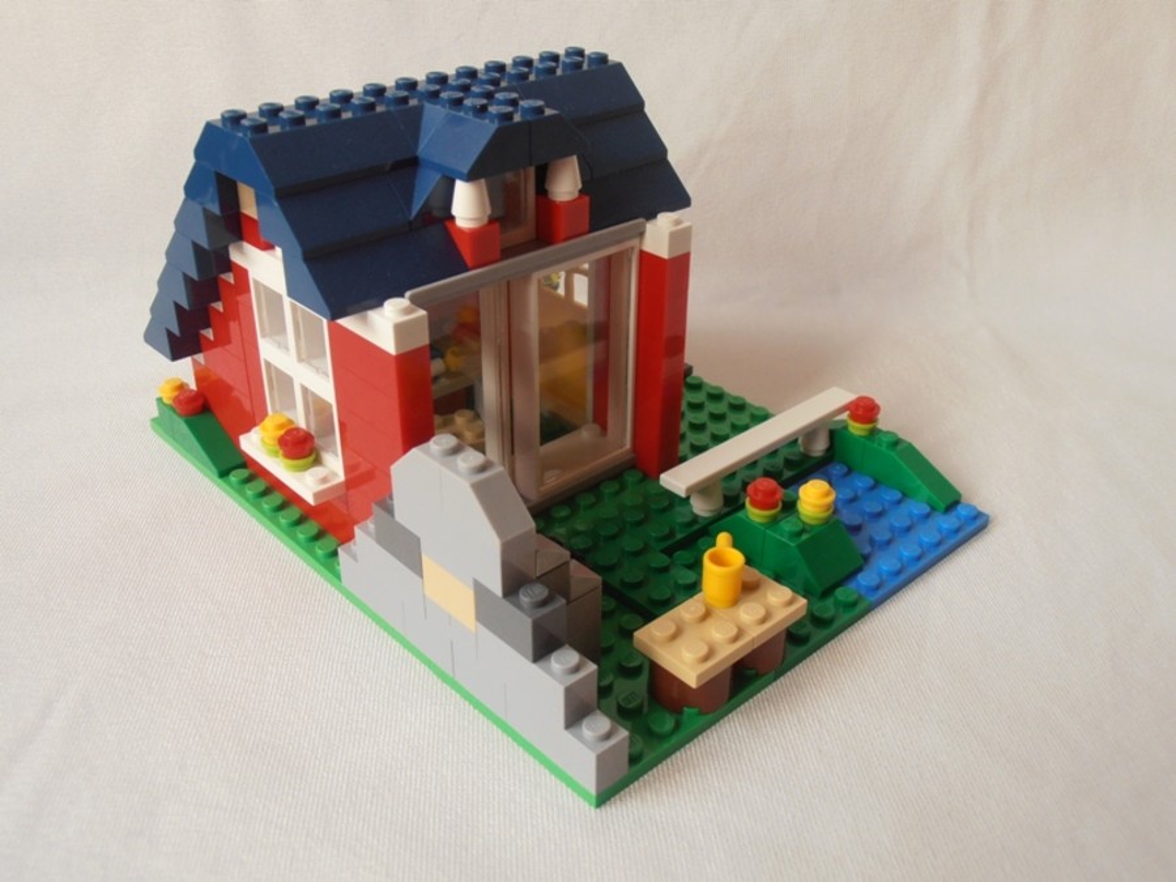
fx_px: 1257
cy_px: 441
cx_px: 588
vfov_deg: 38.7
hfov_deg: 50.1
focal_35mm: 37
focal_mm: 6.61
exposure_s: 1/40
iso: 125
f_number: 3.9
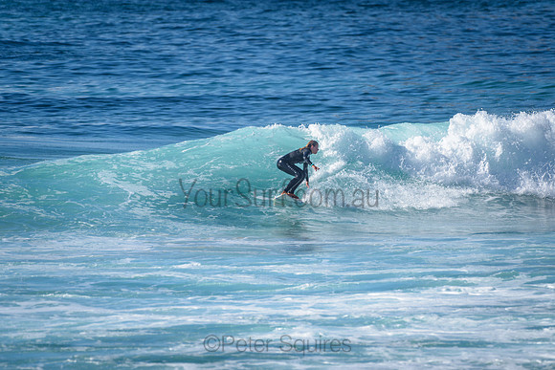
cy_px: 143
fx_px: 9449
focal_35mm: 613
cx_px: 285
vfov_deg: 2.2
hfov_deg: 3.4
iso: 160
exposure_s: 1/2000
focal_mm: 500
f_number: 5.6
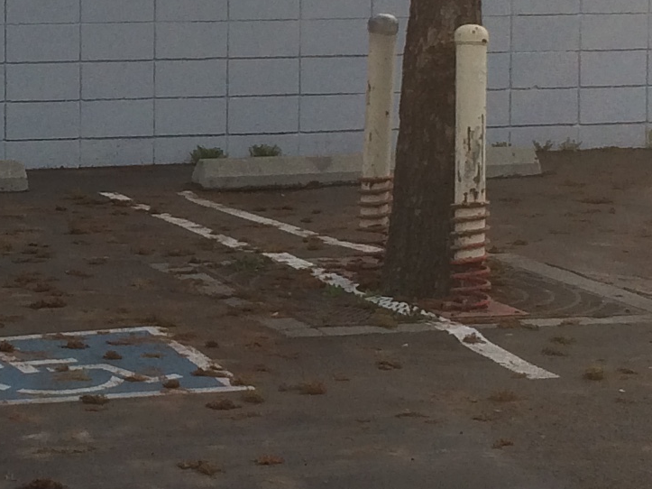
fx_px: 2467
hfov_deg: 14.7
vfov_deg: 11.2
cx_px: -48
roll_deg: +2.2
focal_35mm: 131
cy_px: 33
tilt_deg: -3.3
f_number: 2.2
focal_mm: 4.15
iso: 32
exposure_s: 1/622
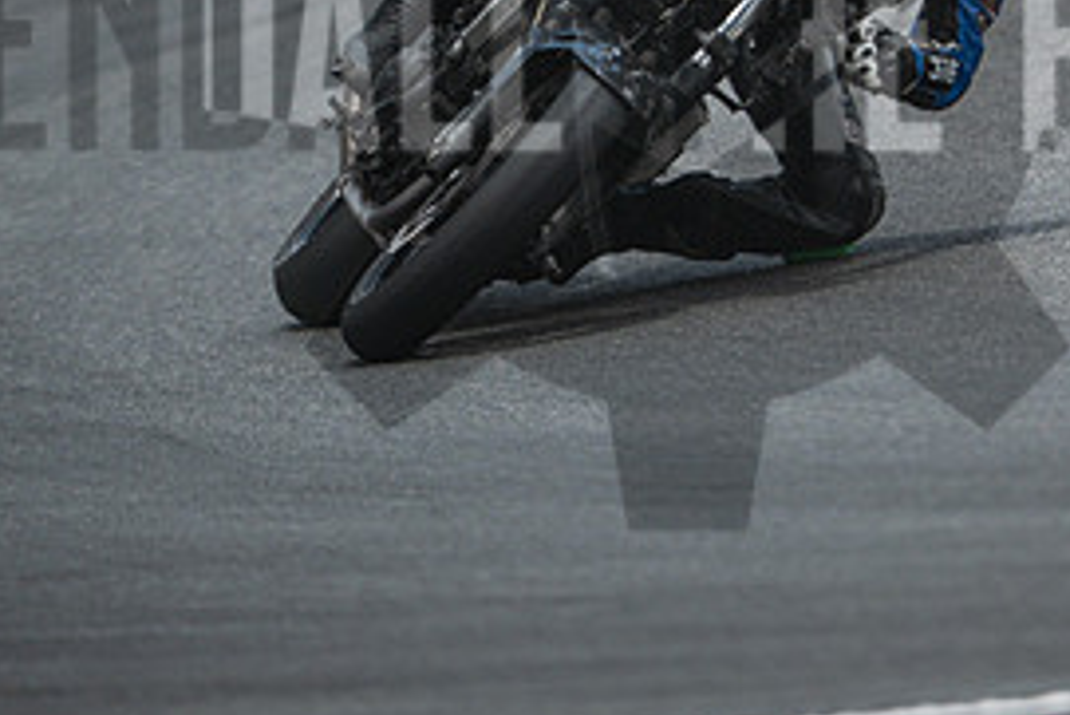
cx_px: 687
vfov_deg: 1.5
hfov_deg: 2.3
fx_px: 26733
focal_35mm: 899
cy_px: 49
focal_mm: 280
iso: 500
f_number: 2.8
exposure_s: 1/4000
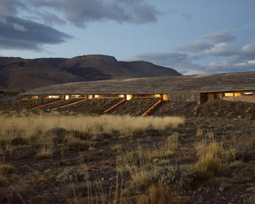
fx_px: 352
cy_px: 100
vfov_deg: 32.4
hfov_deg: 39.8
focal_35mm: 47
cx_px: 137
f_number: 4
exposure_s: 1/60
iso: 6400
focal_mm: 27
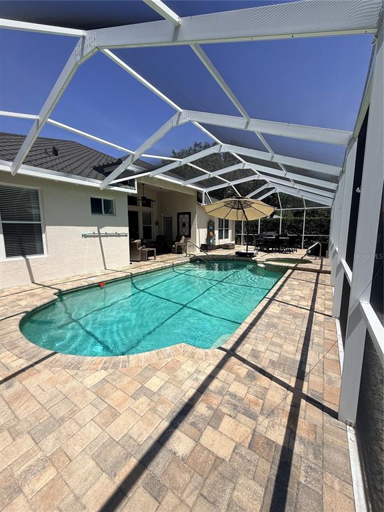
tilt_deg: -6.6
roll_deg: -0.6
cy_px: 256
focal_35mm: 14
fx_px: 207
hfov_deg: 85.7
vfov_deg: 102.1
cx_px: 192
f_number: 2.2
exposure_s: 1/1572
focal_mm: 2.22
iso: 50
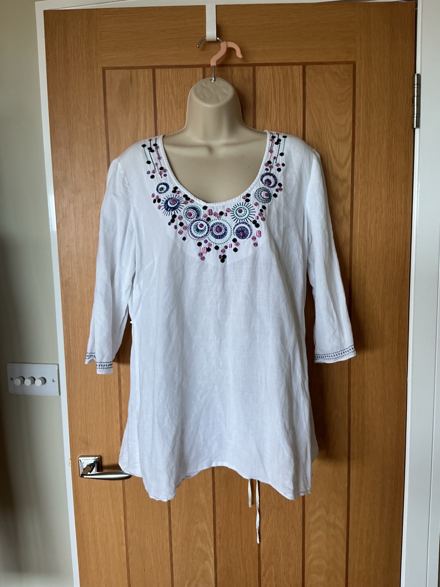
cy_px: 294
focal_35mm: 29
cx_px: 220
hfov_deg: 48.2
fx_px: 491
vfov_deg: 61.7
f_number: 1.8
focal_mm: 3
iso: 64
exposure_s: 1/120
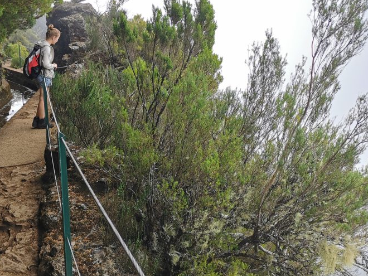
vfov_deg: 32.0
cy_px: 100
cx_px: 114
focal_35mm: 45
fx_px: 478
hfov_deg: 41.4
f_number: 1.8
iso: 50
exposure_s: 1/404
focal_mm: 5.58
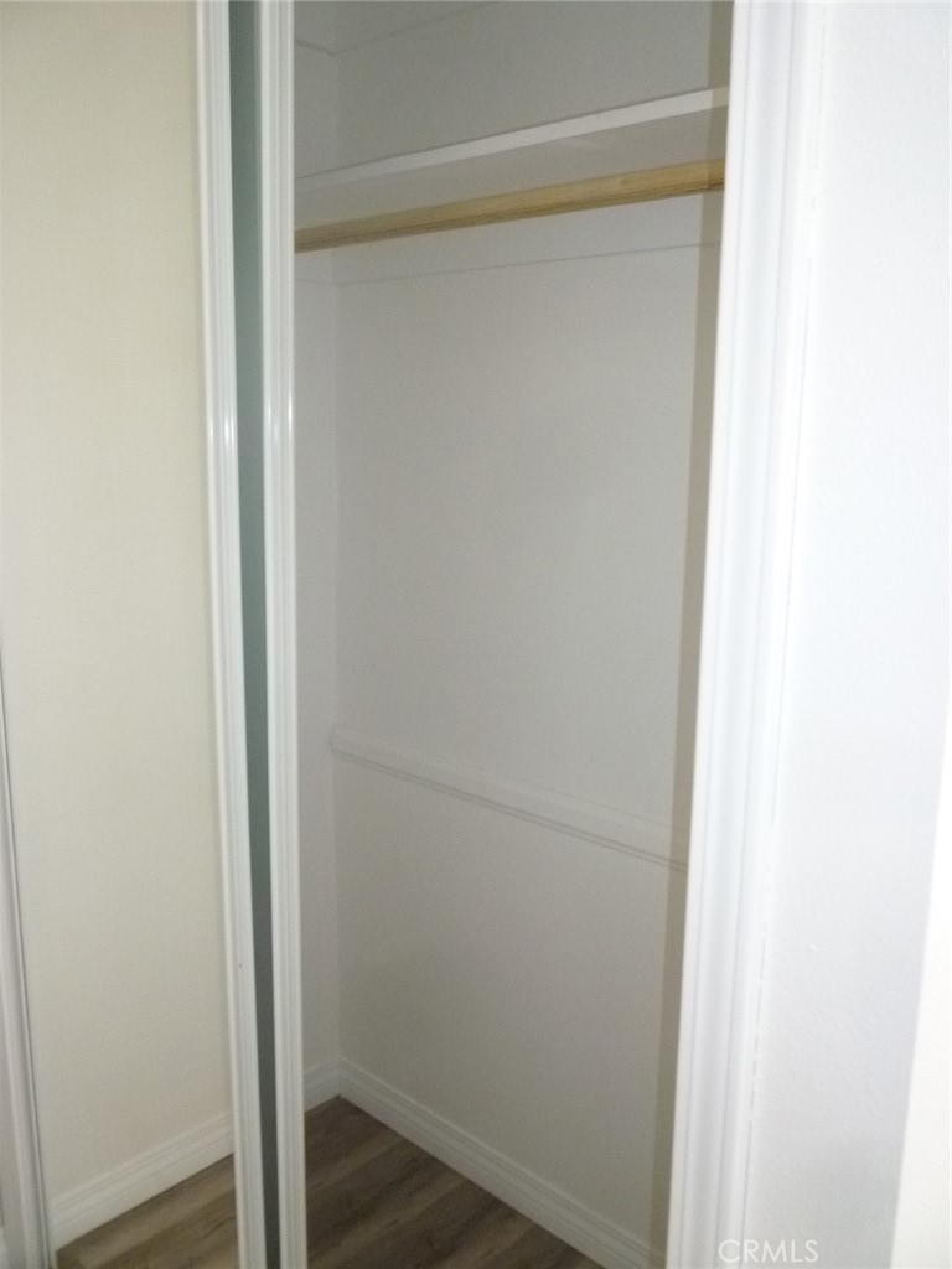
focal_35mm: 29
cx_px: 476
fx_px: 1063
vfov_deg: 61.7
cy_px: 634
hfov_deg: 48.2
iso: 400
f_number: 3.3
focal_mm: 5.2
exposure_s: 1/200
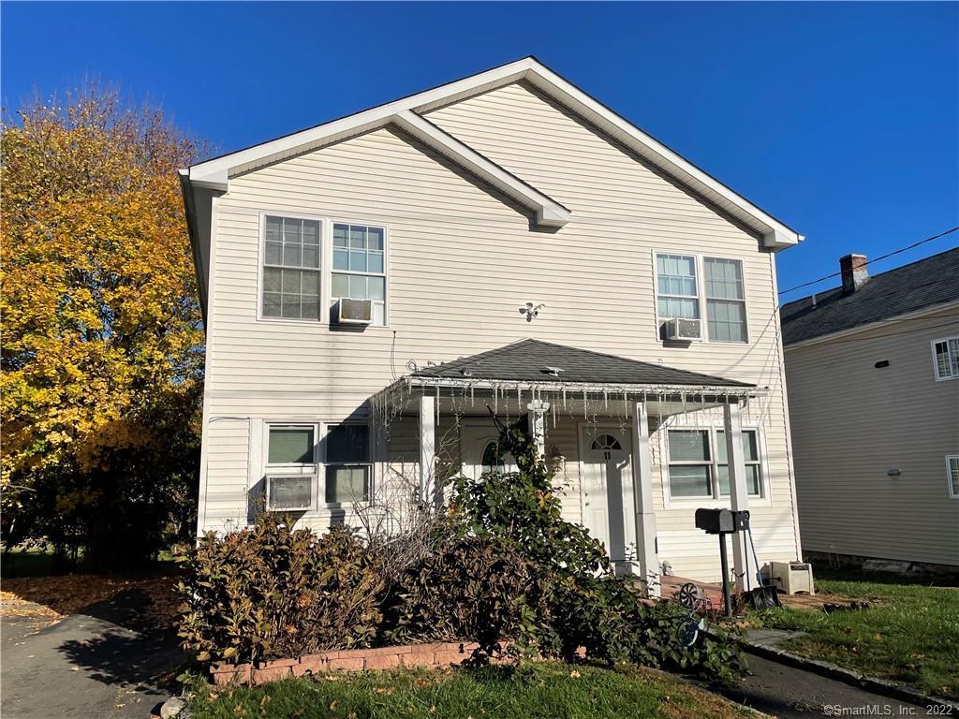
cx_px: 480
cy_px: 360
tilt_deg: +13.5
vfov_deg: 53.1
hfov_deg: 67.3
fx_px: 720
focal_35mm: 26
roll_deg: +3.7
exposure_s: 1/8403
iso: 32
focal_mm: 4.2
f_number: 1.6
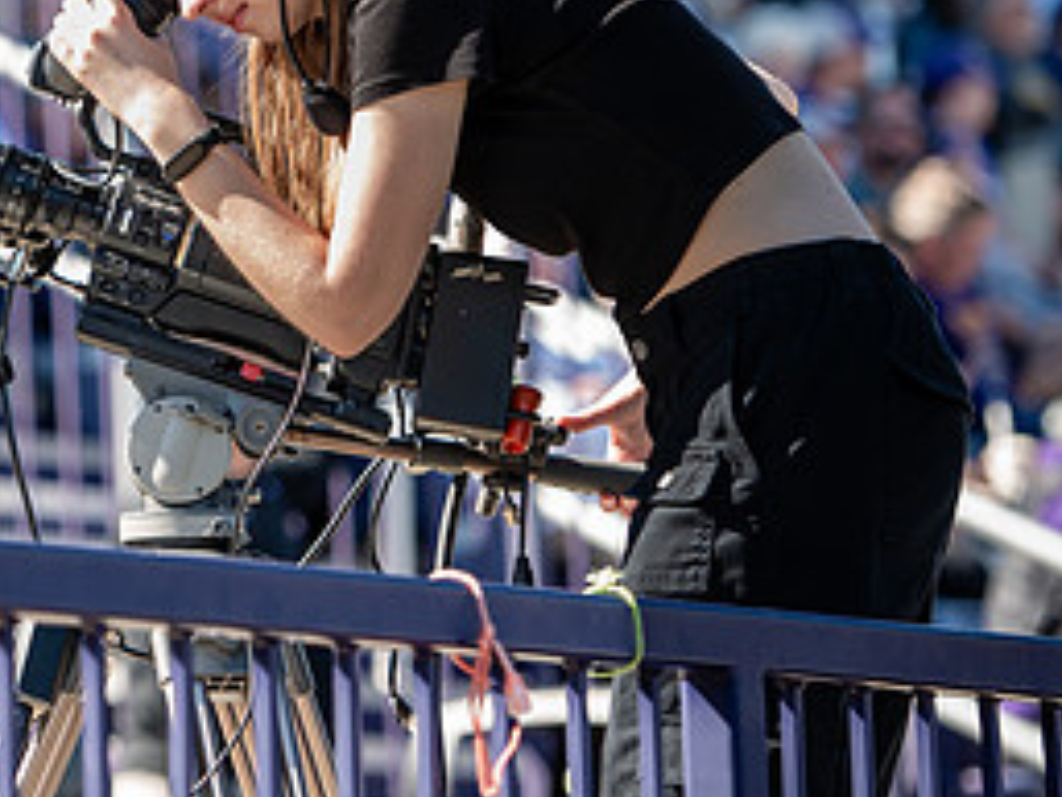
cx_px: -66
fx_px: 8318
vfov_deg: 5.5
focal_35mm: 271
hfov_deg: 7.3
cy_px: 52
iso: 125
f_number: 3.2
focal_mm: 125
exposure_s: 1/400
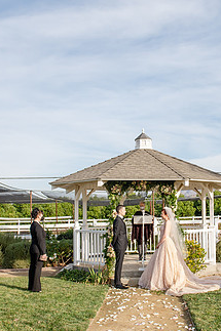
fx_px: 406
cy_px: 182
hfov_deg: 30.3
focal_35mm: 44
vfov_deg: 44.5
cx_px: 144
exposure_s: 1/2000
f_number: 4
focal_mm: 24
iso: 400
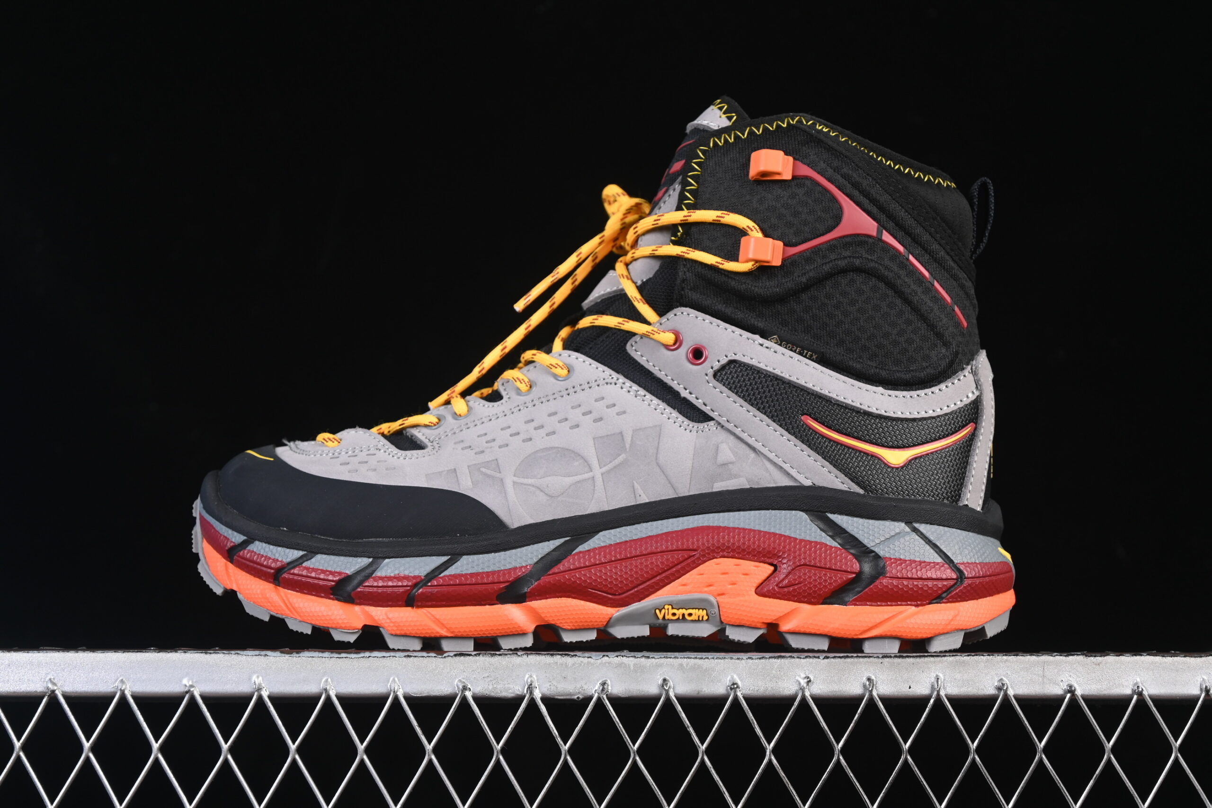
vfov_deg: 18.2
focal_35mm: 75
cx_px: 606
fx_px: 2525
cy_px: 404
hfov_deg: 27.0
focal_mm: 50
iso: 160
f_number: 6.3
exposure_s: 1/60
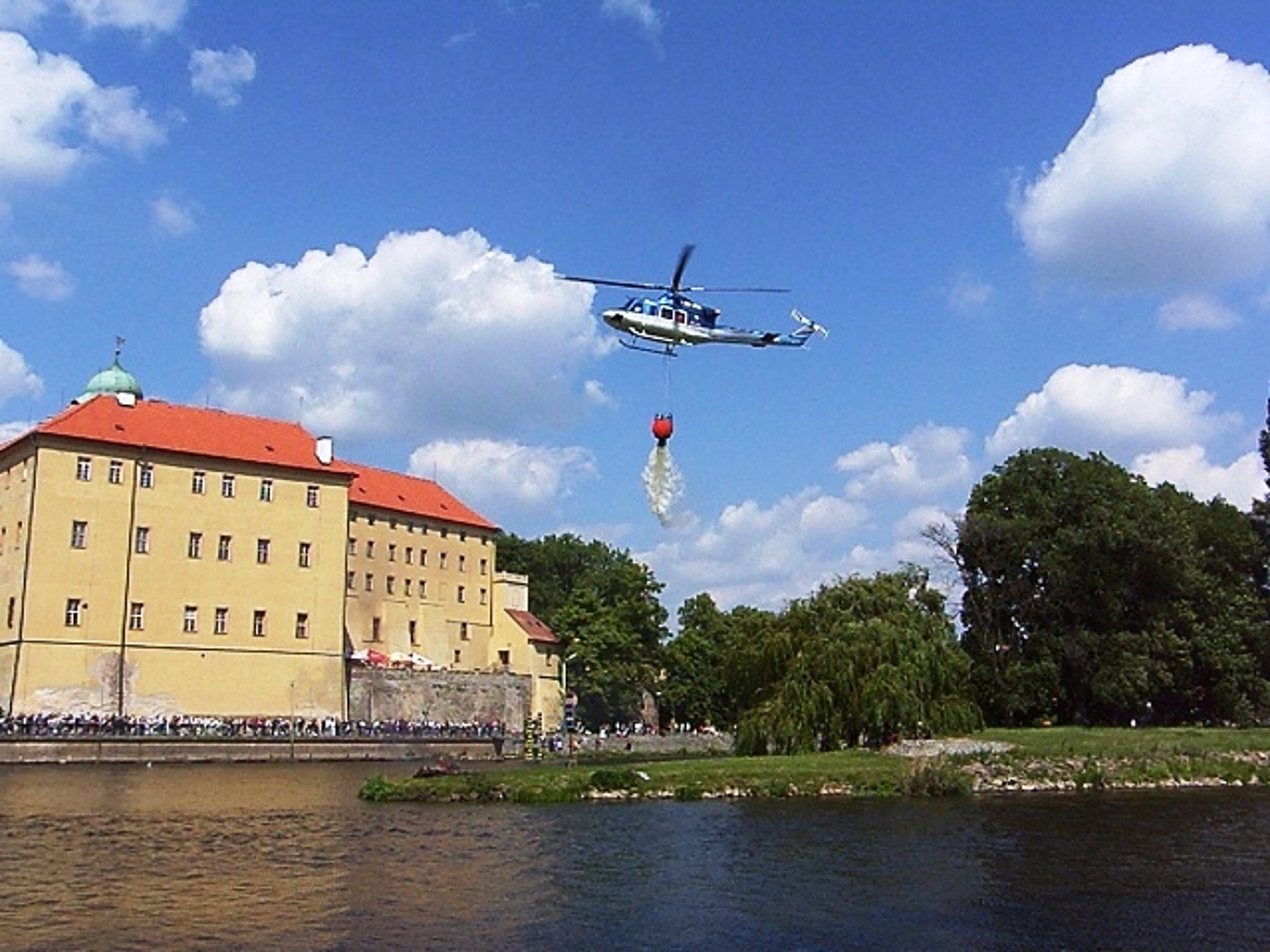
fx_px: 1284
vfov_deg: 40.7
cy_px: 476
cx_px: 635
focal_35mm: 35
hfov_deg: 52.6
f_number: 7.1
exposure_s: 1/400
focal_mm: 9
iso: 50
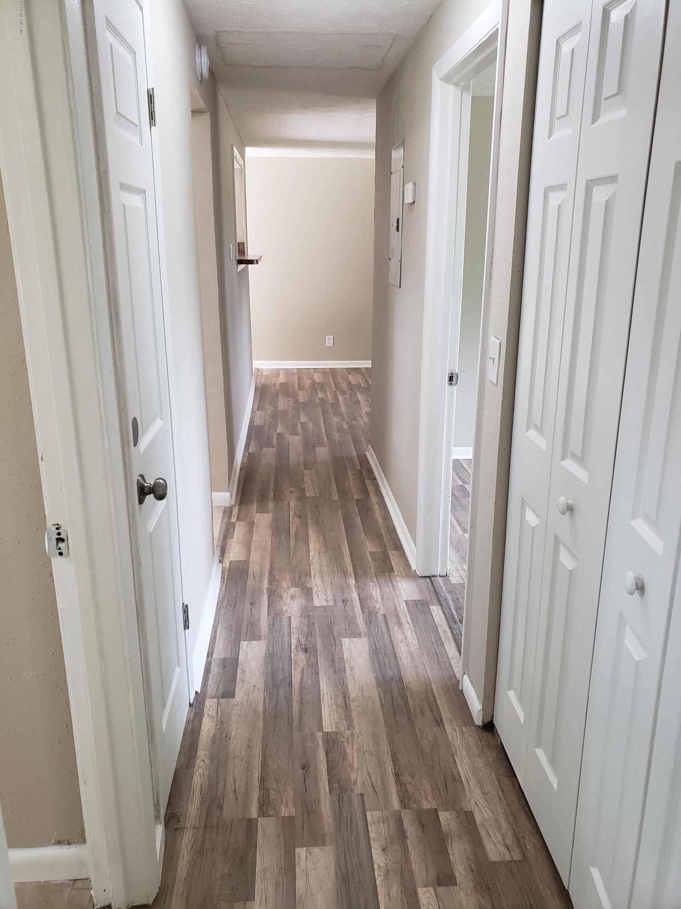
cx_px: 340
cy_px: 454
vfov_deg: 67.3
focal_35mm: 26
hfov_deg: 53.1
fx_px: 682
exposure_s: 1/60
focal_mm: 4.3
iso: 250
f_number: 2.4
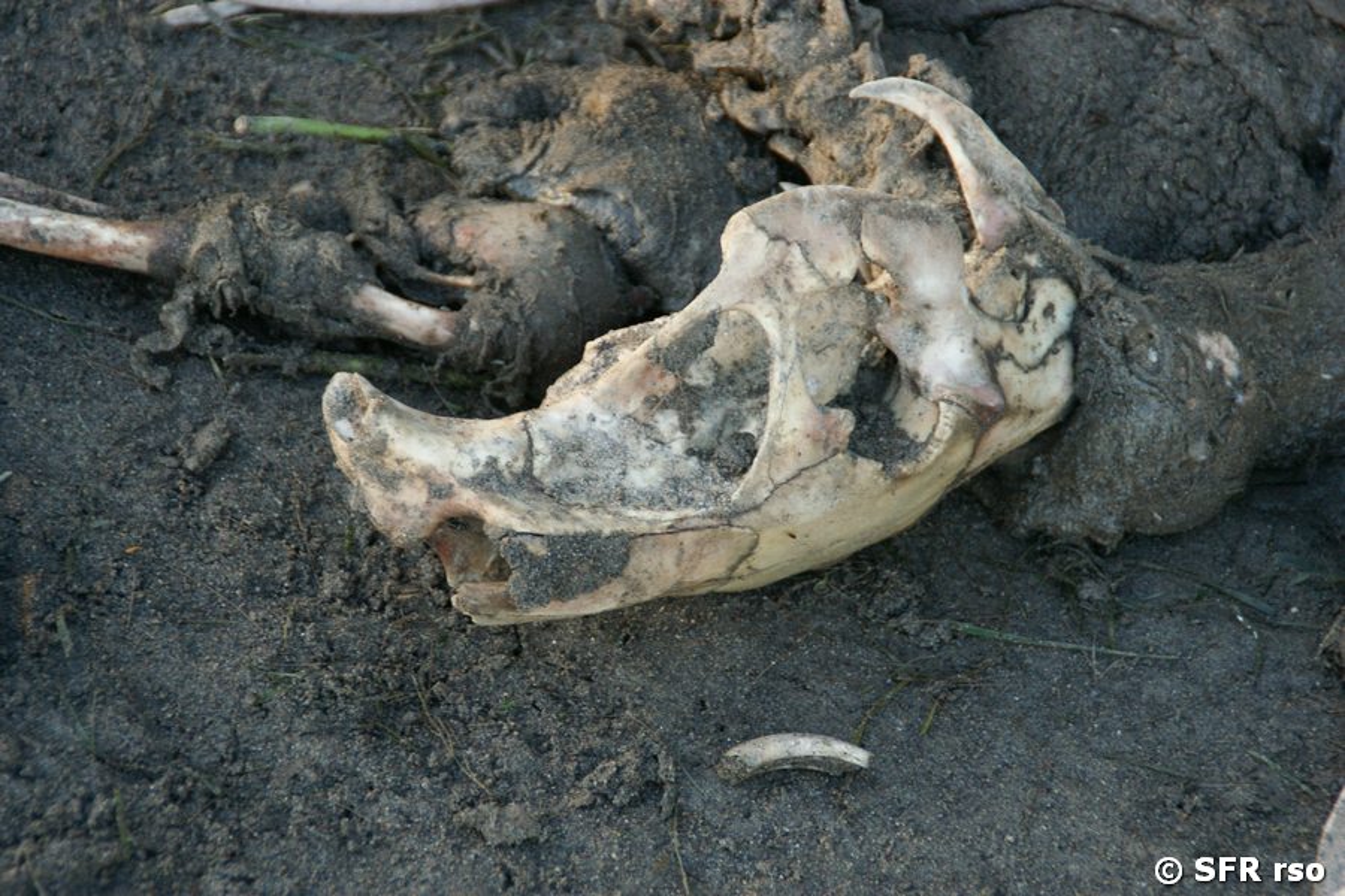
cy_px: 448
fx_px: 8406
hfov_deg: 9.1
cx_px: 672
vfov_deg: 6.1
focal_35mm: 225
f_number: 6.3
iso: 400
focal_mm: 150
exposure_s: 1/50
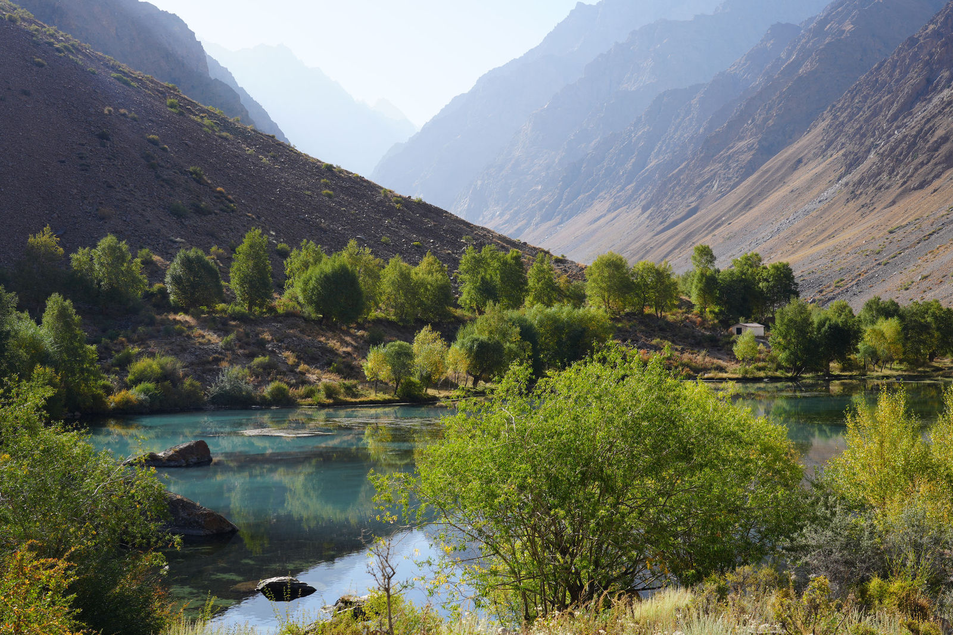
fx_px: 1191
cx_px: 476
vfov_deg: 29.9
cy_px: 318
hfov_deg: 43.6
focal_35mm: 45
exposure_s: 1/125
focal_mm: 45
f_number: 8
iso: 100
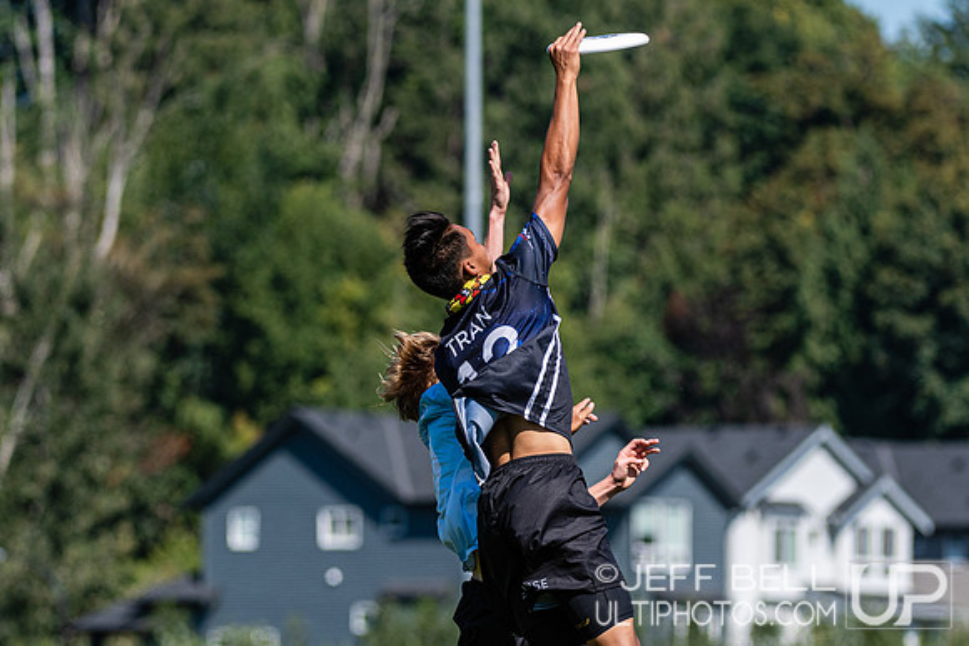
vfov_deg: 3.2
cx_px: 486
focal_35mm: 426
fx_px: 11460
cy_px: 400
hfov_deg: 4.8
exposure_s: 1/1600
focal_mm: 200
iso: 100
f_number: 4
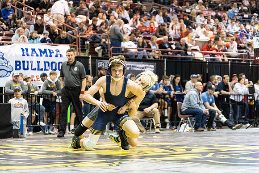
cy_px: 86
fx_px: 648
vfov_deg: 15.2
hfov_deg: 22.6
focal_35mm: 90
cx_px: 130
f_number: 4
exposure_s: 1/500
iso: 16000
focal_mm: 90
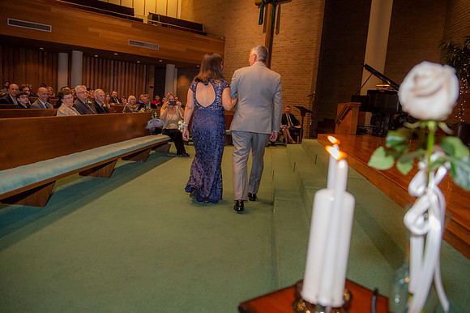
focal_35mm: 31
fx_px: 404
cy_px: 156
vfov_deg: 42.3
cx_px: 235
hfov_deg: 60.3
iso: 800
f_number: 4
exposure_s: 1/160
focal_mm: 31
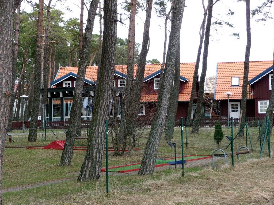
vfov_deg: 23.7
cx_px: 137
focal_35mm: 62
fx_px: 491
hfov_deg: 31.2
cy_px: 102
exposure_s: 1/100
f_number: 4.5
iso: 100
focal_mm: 10.5
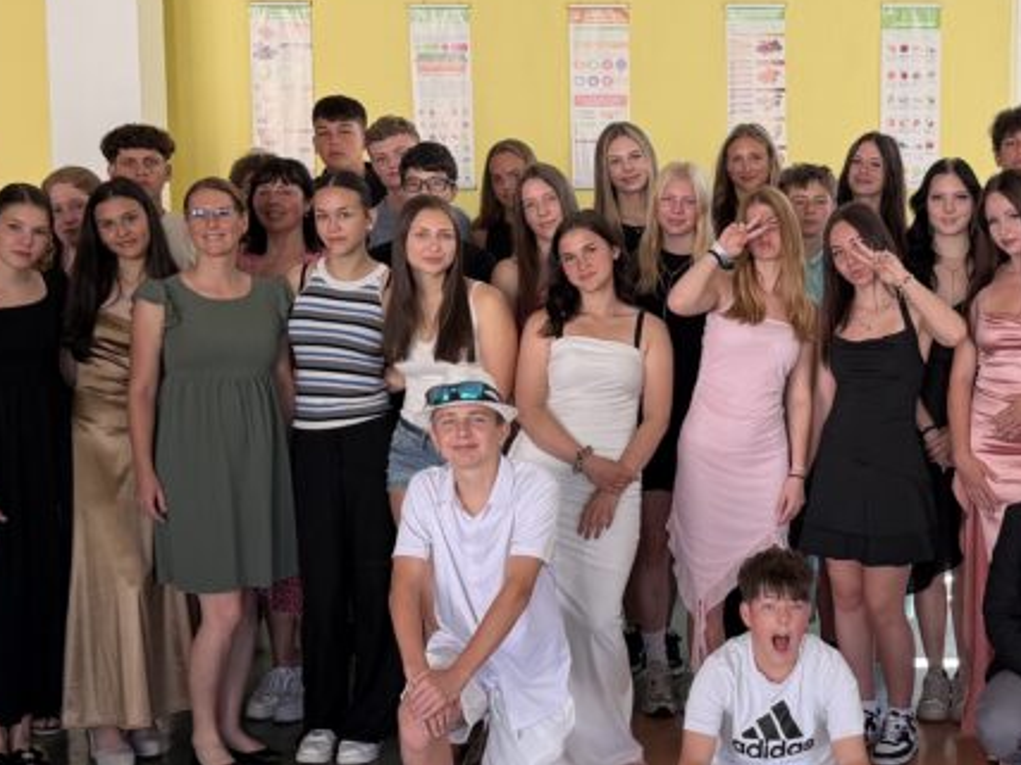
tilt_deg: -4.6
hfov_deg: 29.3
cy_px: 355
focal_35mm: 65
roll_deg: +0.8
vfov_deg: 22.6
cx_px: 775
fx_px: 1917
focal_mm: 6.76
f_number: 1.78
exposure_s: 1/172
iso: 64
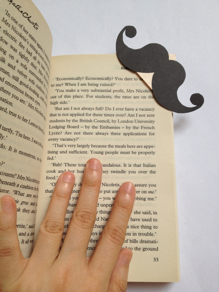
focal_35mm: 35
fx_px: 295
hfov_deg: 40.7
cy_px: 146
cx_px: 110
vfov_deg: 52.6
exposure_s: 1/165
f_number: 2.4
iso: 64
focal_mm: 4.28
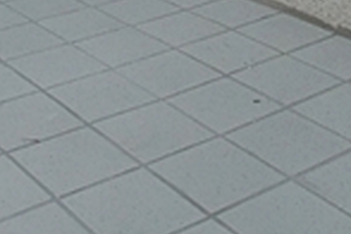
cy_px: -325
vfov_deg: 12.2
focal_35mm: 90
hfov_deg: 22.6
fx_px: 875
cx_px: 107
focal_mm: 11
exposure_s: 1/1600
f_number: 7.1
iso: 800
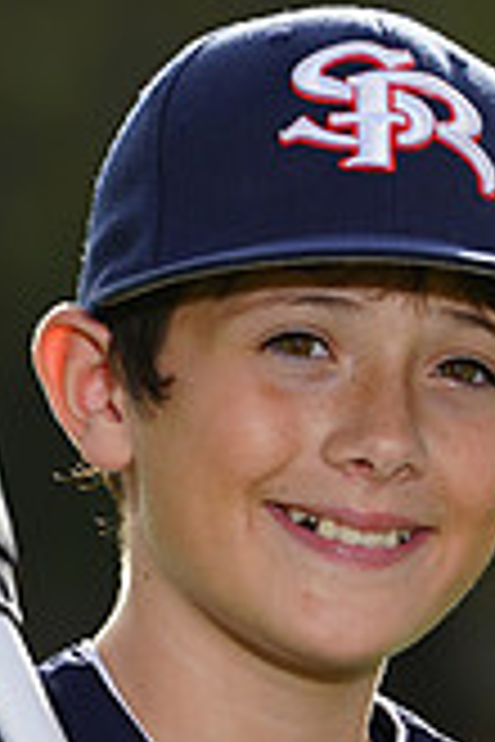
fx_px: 17509
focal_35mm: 849
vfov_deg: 2.4
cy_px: 868
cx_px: 128
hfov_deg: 1.6
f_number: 8
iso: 160
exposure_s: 1/250
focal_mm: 241
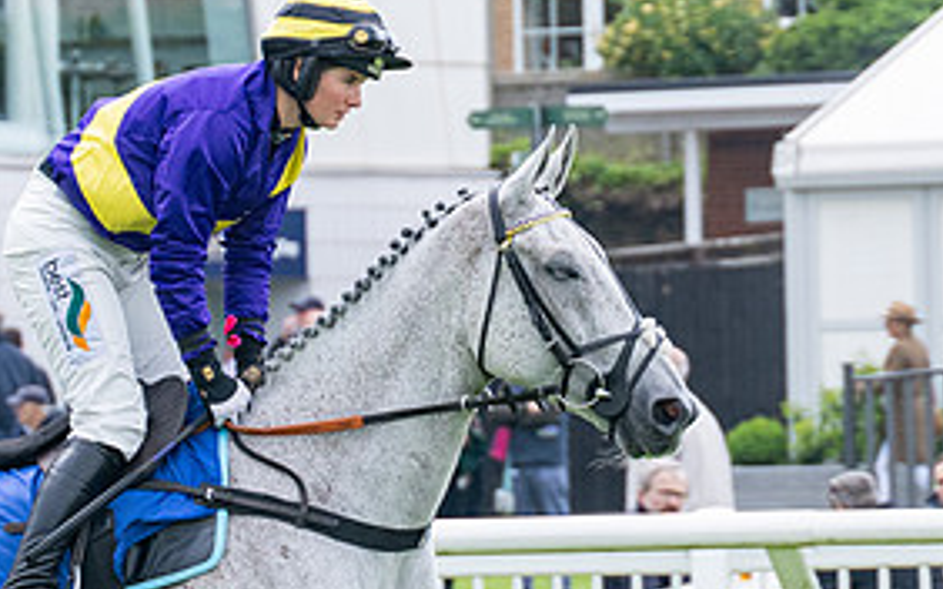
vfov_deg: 3.5
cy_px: 568
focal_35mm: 375
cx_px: 142
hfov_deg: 5.6
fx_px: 9634
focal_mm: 98
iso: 400
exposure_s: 1/640
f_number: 4
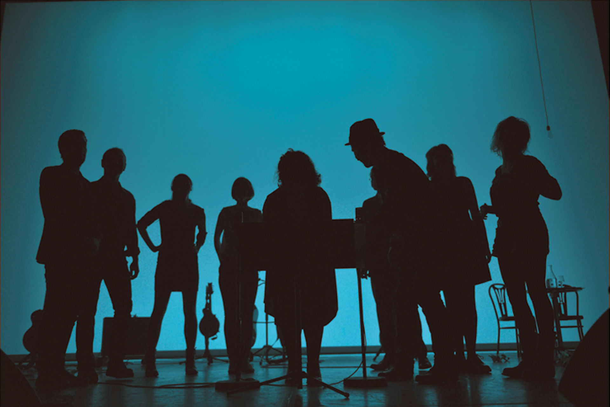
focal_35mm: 32
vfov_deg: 41.2
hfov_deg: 58.7
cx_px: 305
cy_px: 204
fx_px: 542
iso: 2500
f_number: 3.2
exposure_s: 1/200
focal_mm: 32
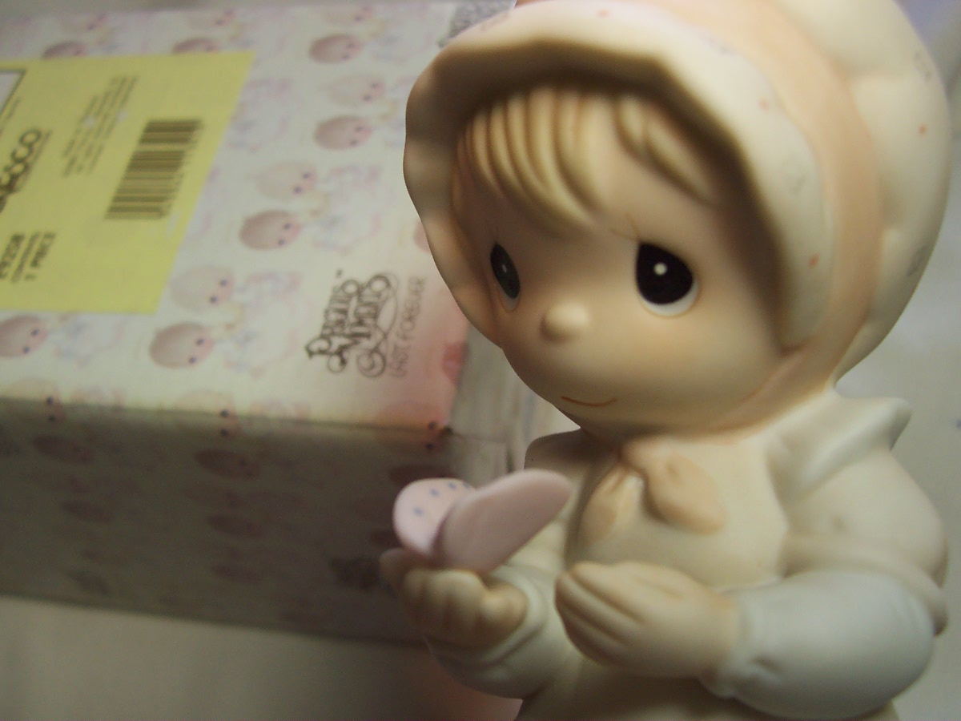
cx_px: 480
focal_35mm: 37
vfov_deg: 38.7
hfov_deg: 50.1
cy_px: 360
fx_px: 1027
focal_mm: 5.6
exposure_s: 1/90
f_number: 2.8
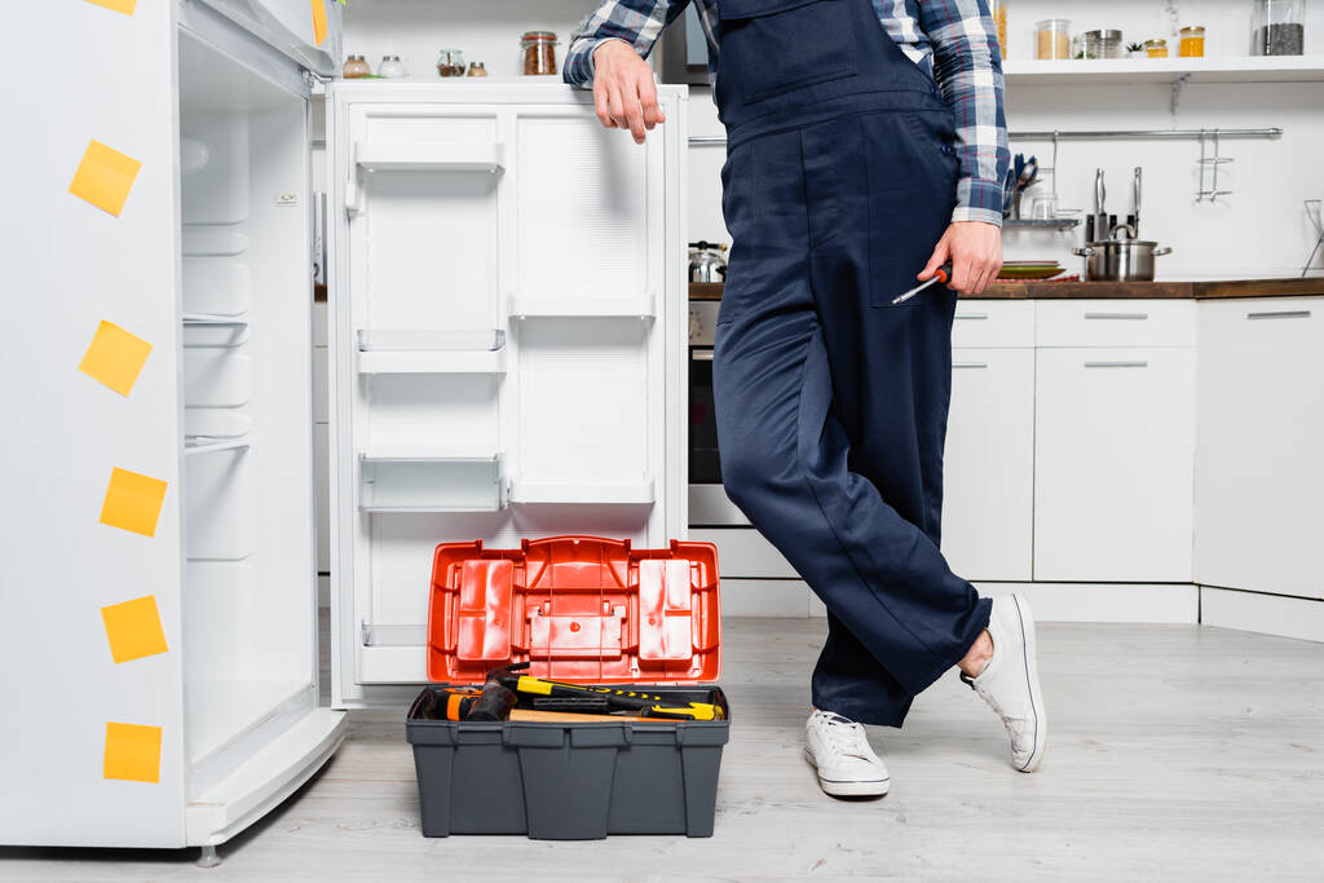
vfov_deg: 33.4
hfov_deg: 48.5
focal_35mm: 40
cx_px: 662
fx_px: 1471
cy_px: 442
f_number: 4
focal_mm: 40
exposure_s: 1/160
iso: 100
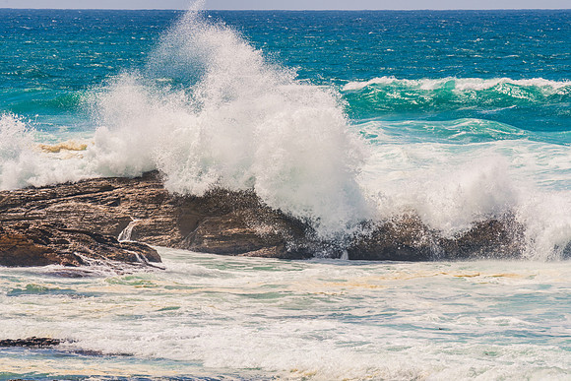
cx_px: 286
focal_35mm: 239
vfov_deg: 5.8
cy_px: 190
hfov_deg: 8.6
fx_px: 3790
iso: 200
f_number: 14
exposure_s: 1/500
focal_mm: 230
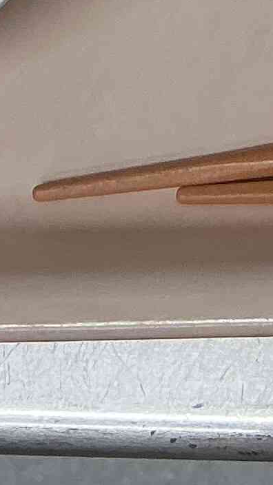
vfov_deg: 10.7
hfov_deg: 6.5
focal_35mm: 181
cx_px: 567
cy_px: -538
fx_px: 2329
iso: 40
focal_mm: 3
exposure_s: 1/60
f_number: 1.8
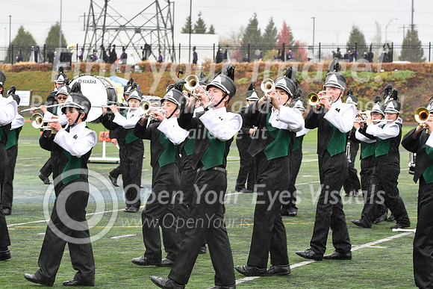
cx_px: 216
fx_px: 1768
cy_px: 144
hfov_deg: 14.0
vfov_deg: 9.3
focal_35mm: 147
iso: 640
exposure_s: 1/200
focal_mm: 98
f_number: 5
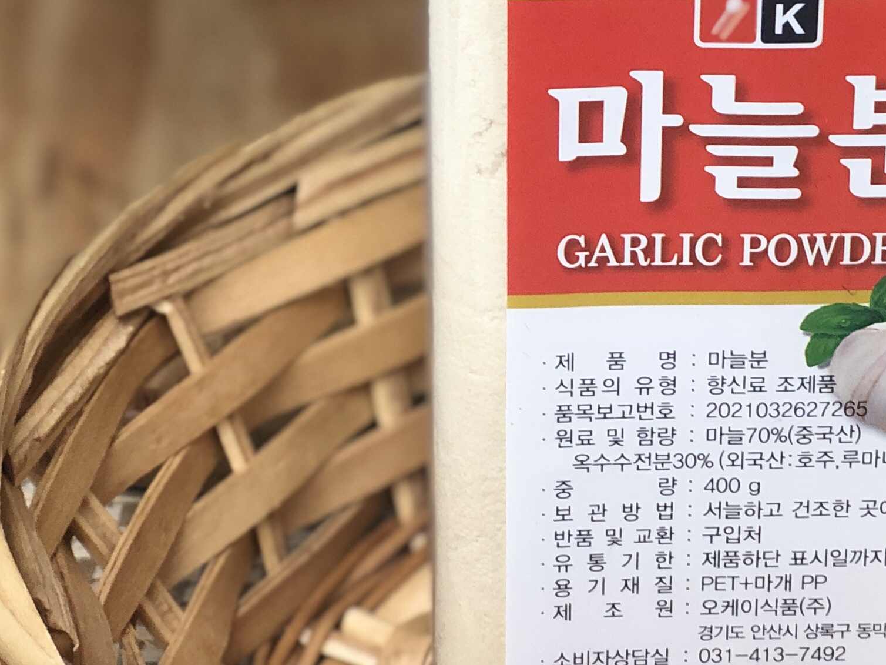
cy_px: -222
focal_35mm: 139
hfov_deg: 14.1
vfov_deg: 10.4
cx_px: 723
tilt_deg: -25.7
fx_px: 3558
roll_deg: -1.6
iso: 40
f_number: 2.4
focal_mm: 6
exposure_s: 1/60
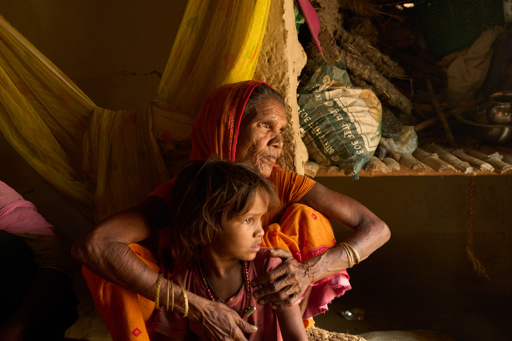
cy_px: 170
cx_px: 256
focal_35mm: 35
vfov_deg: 37.8
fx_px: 498
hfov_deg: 54.4
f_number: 4.5
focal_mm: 35
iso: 640
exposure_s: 1/80
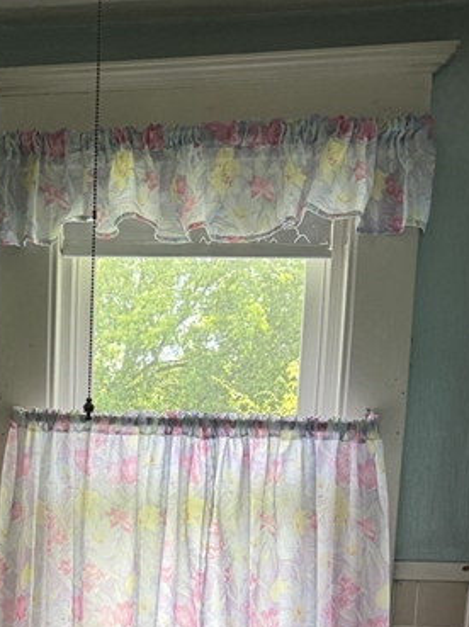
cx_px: 56
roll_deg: -2.8
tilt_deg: -7.5
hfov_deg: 28.1
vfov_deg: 34.5
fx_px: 905
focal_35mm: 50
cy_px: 637
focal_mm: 6.76
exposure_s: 1/121
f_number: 1.78
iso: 100
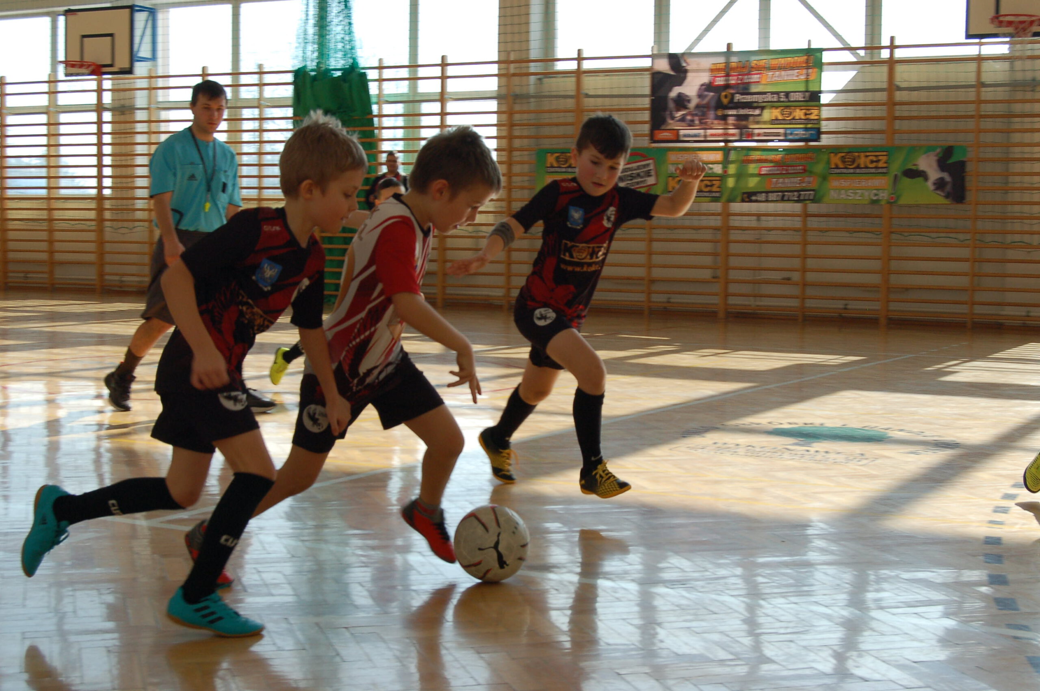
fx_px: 1645
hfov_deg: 35.1
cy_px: 346
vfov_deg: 23.7
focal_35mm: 57
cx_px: 520
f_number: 10
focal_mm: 38
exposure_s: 1/250
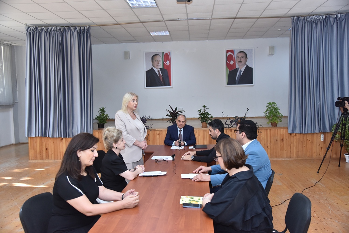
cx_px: 174
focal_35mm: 31
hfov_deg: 60.3
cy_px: 116
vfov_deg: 42.3
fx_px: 301
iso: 2000
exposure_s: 1/200
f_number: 4.5
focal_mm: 31
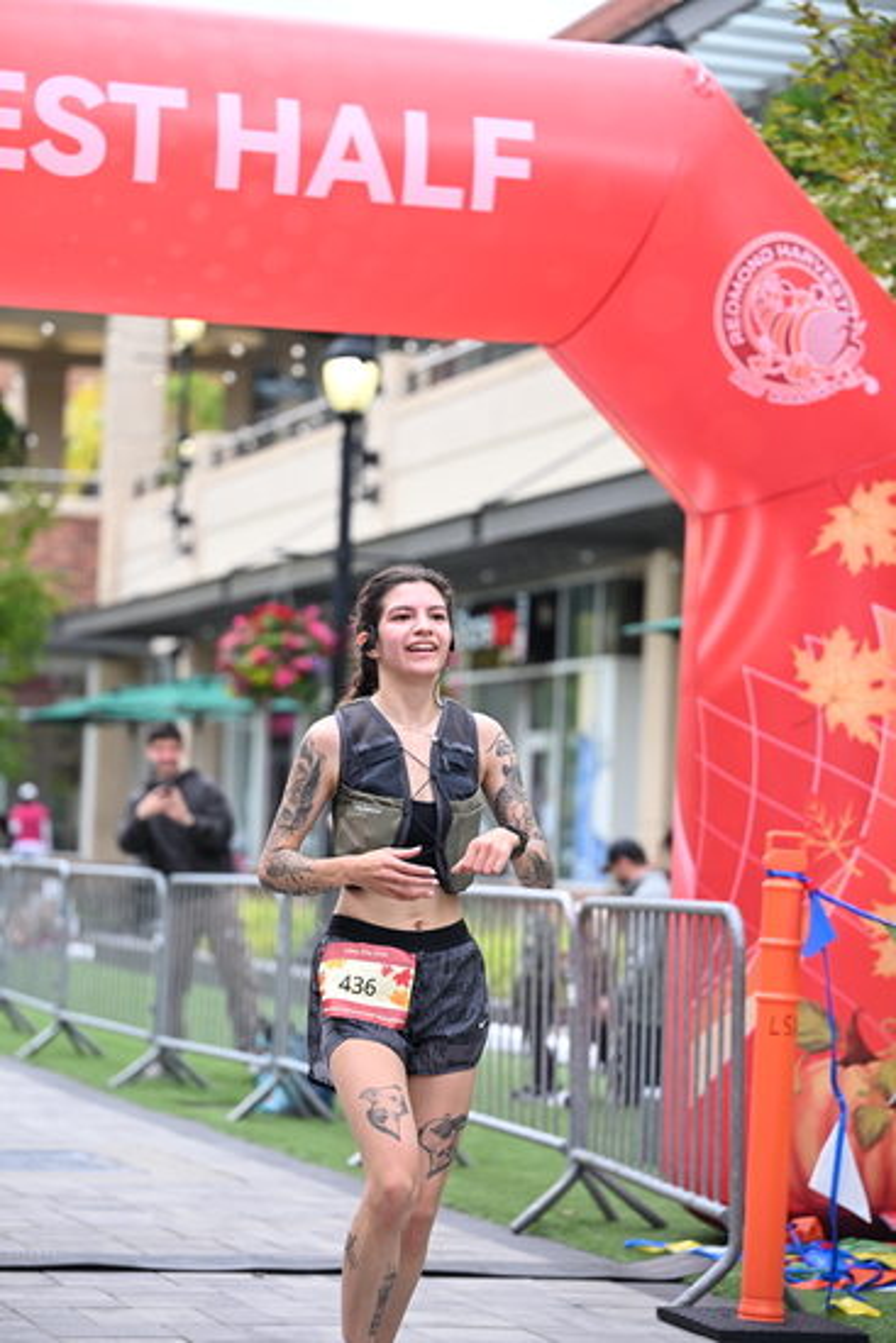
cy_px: 672
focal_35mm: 96
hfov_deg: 14.3
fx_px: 3581
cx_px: 448
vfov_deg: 21.2
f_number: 2.8
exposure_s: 1/1600
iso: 640
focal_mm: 96
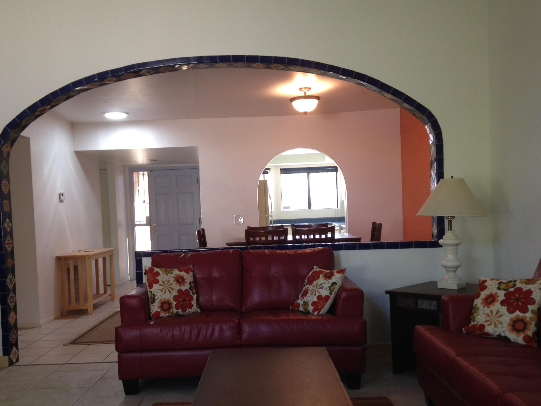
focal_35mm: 38
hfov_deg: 49.0
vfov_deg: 37.7
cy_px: 230
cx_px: 256
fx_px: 594
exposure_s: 1/20
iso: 80
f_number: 2.4
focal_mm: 4.12
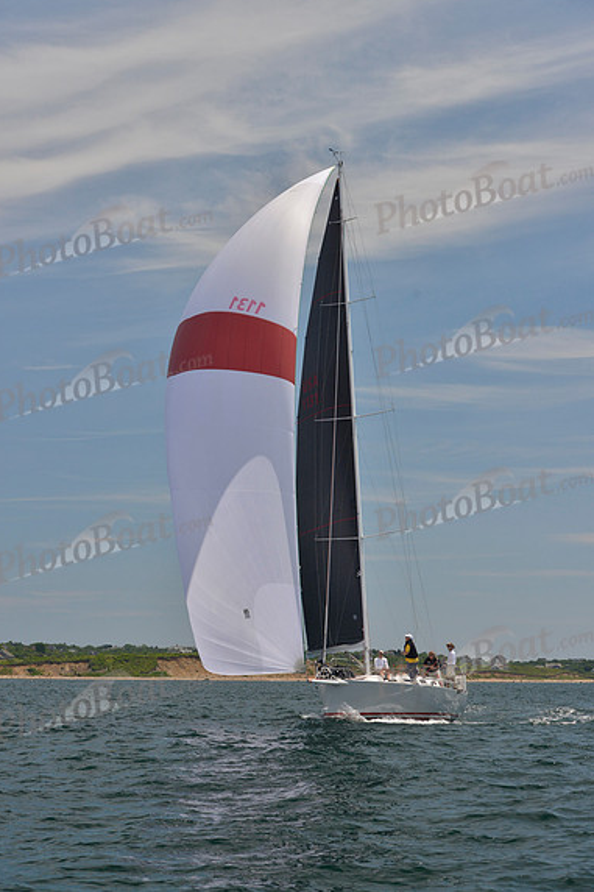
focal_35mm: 71
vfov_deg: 28.5
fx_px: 1758
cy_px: 441
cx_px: 294
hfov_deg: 19.2
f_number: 9
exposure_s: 1/800
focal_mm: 70
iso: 400
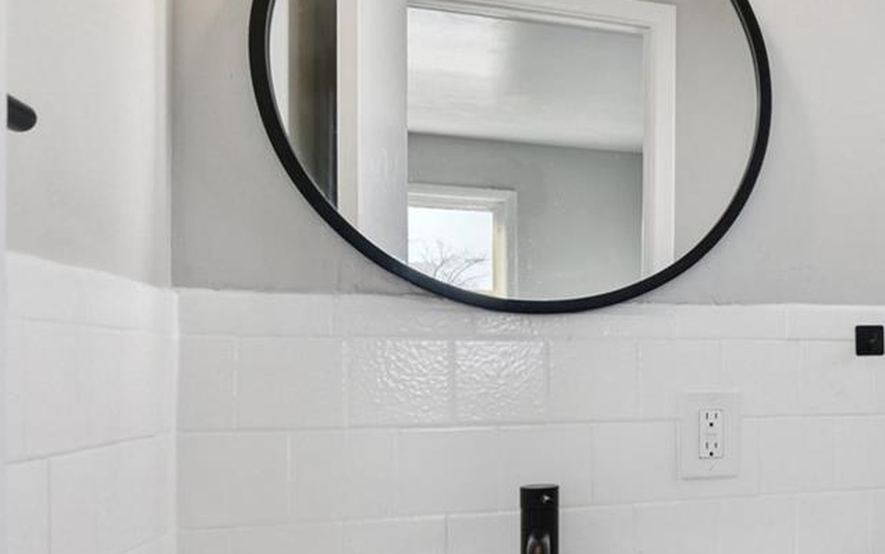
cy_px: 388
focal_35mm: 41
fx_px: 989
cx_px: 966
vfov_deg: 30.9
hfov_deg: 39.6
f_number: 11
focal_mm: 16
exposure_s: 1/25
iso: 400
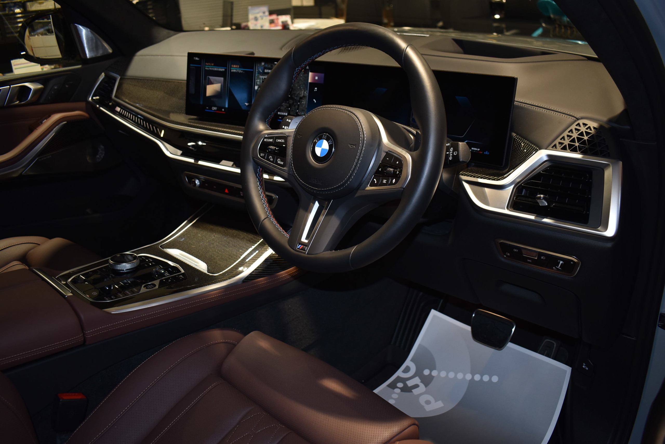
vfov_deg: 43.7
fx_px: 555
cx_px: 332
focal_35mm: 30
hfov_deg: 61.9
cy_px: 222
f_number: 4
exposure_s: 1/60
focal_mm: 20
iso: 320
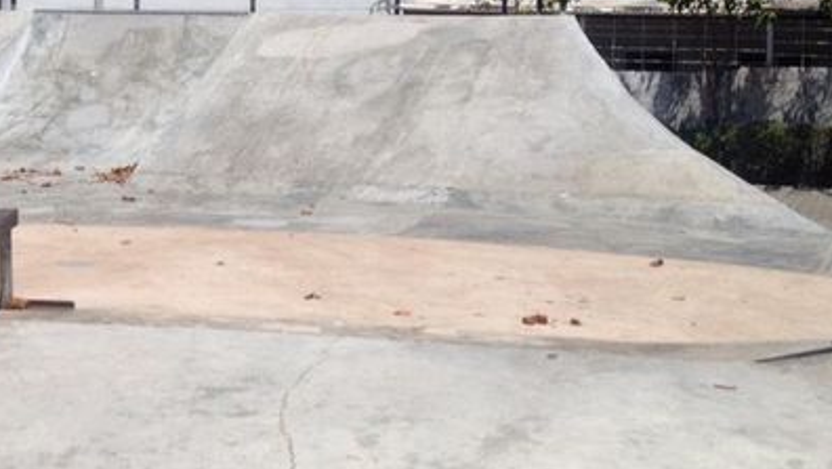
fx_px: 1699
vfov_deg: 15.6
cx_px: 212
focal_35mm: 77
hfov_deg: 27.2
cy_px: 74
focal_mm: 4.28
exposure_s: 1/4255
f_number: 2.4
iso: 50
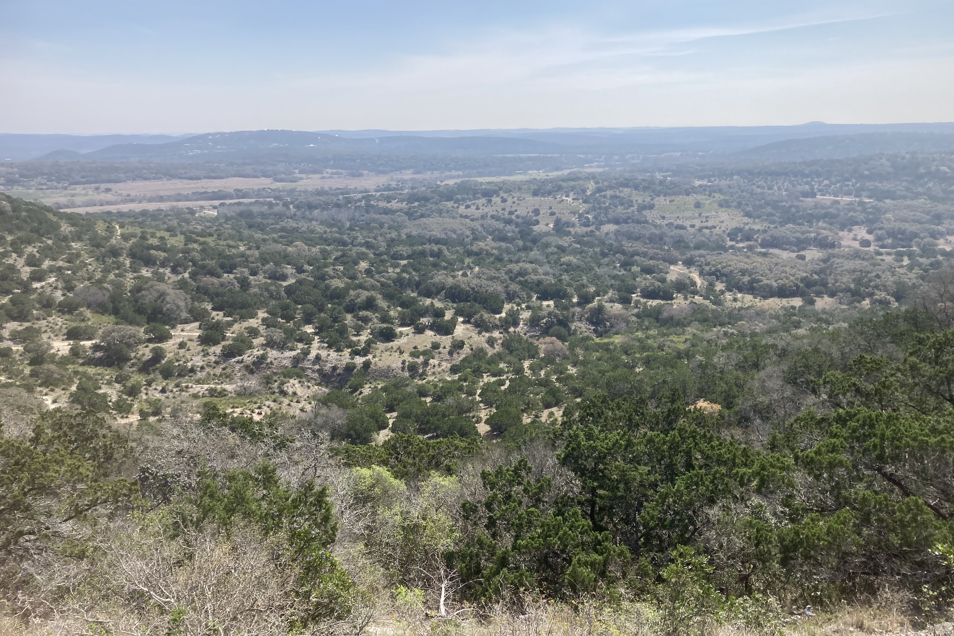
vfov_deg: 43.6
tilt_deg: -15.6
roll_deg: +0.2
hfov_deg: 61.9
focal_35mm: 30
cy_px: 309
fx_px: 795
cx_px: 463
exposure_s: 1/2433
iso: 25
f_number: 1.8
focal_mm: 3.99
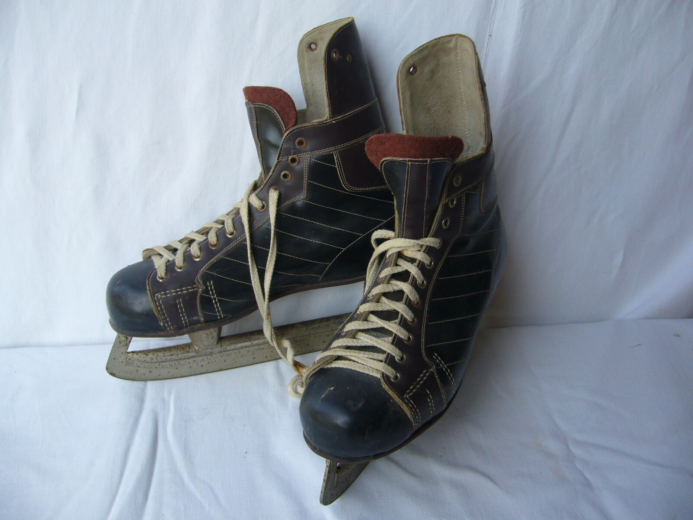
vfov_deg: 40.7
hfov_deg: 52.6
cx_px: 346
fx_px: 701
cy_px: 260
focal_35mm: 35
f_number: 2.8
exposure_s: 1/200
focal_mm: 5.8
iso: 80
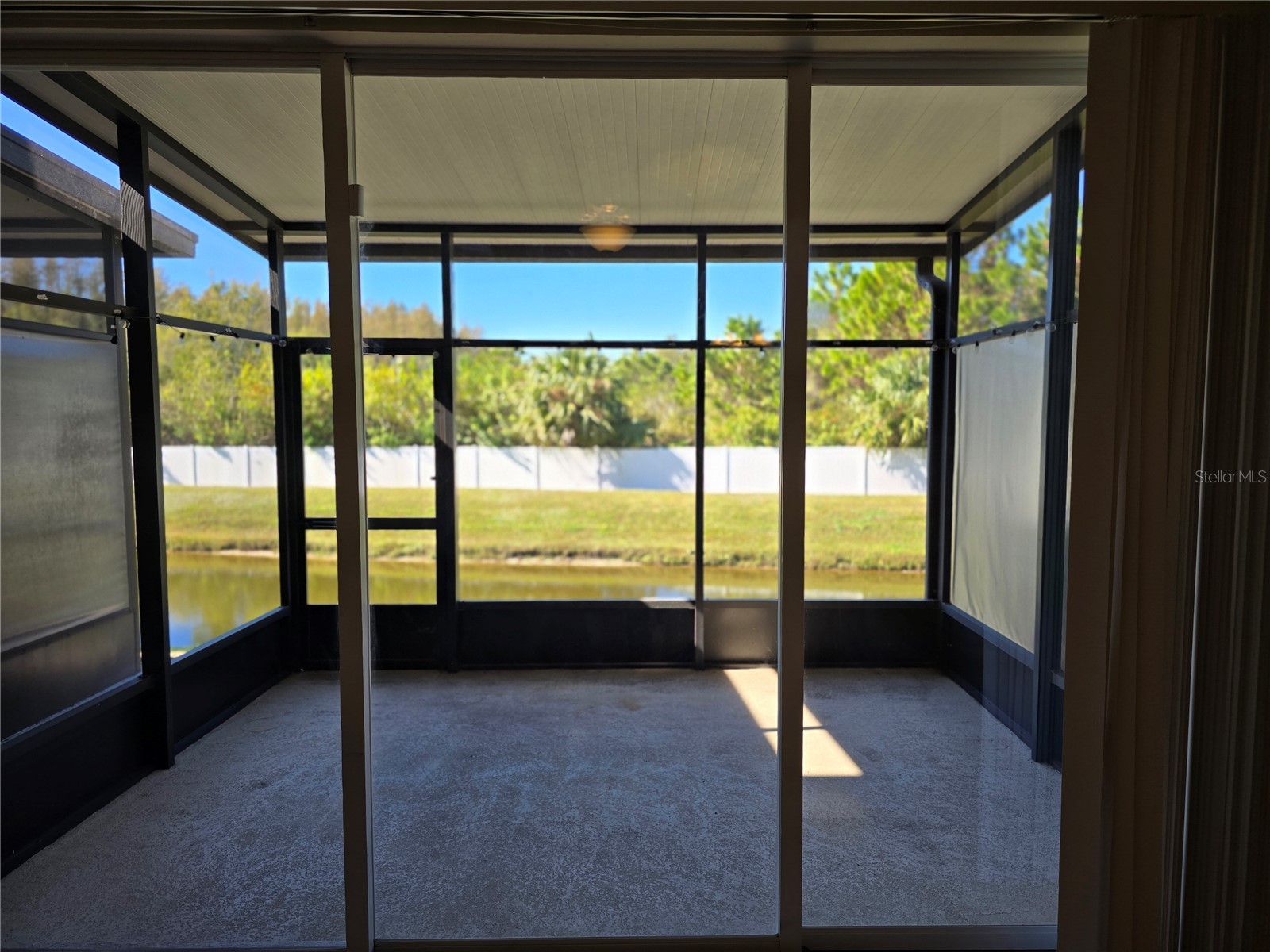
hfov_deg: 73.9
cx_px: 635
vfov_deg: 58.9
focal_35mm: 23
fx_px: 844
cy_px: 476
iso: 12
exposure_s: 1/193
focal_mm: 6.3
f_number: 1.7
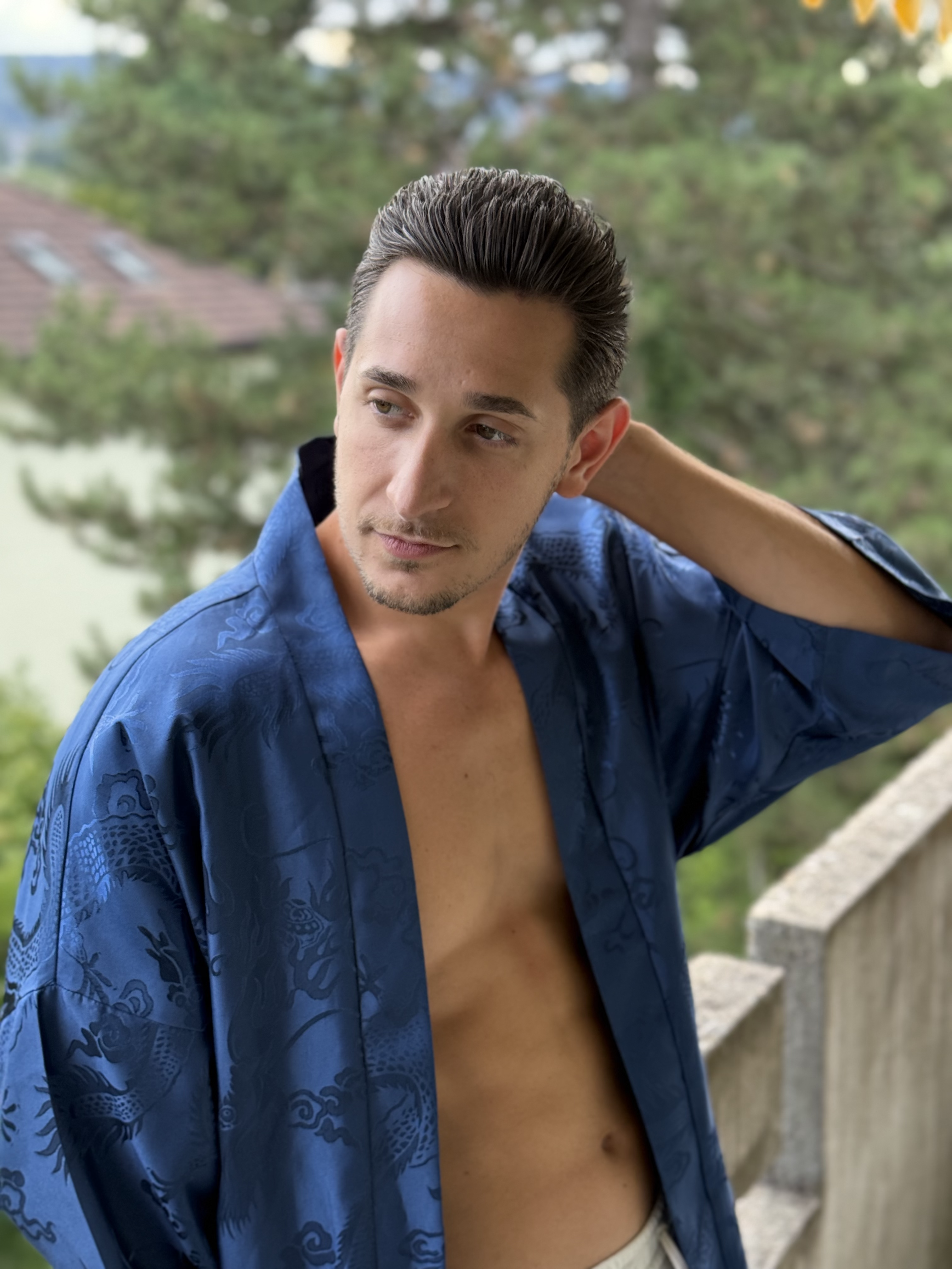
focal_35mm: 48
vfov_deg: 39.7
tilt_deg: -12.1
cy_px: 634
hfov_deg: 30.3
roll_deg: +0.4
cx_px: 476
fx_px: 1760
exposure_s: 1/259
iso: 80
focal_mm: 6.76
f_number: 1.78
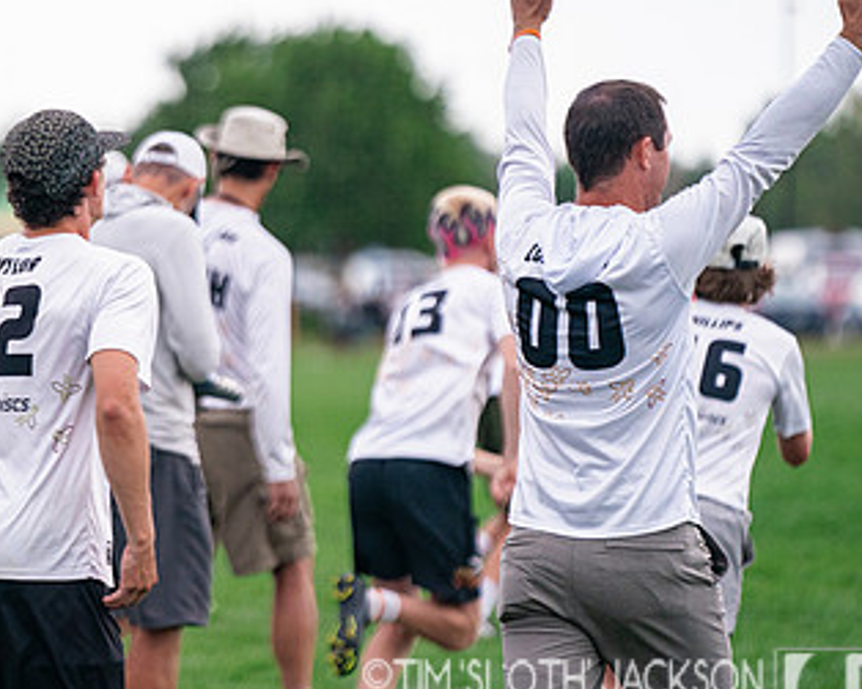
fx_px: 8850
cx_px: 189
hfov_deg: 5.6
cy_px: 290
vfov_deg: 4.5
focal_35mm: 347
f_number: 2.8
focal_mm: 200
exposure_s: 1/5000
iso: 2000
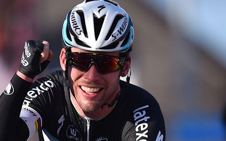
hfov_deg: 3.1
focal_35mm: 670
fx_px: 4127
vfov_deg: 2.0
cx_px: 56
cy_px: 141
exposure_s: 1/4000
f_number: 2.8
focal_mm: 300
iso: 320
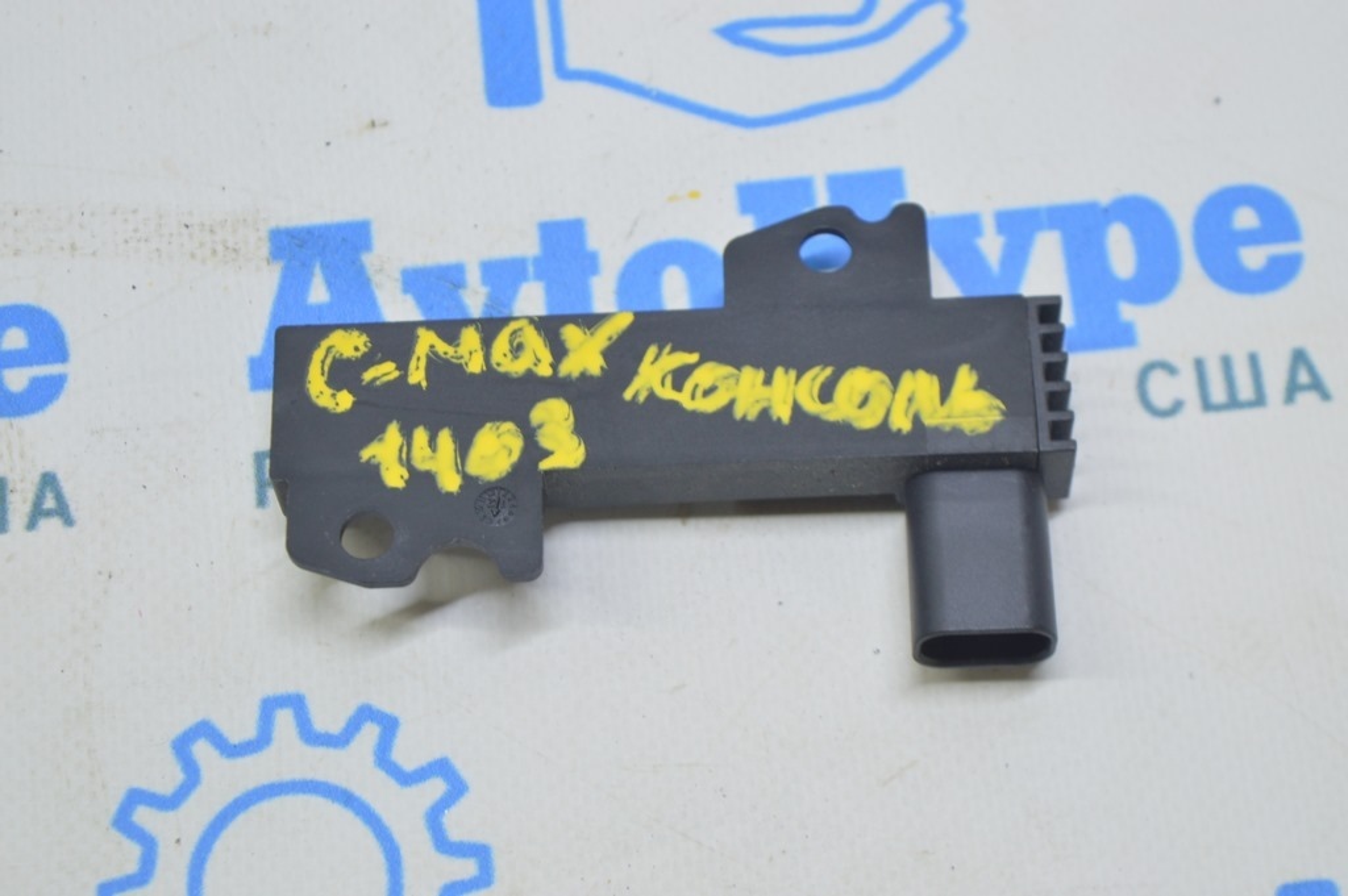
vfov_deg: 16.5
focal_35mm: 82
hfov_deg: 24.6
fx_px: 3087
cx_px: 674
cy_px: 448
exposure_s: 1/20
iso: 400
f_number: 5.6
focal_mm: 55
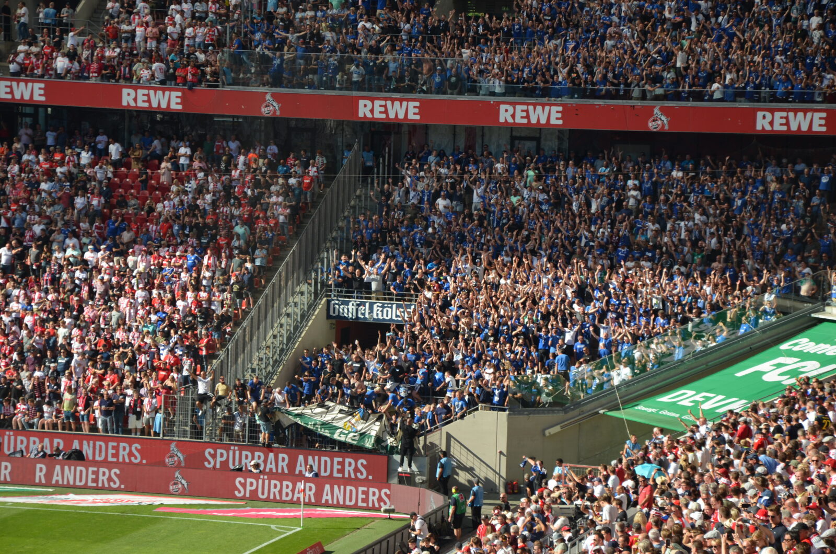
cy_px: 277
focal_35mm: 120
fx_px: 2781
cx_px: 418
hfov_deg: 17.1
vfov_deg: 11.4
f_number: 5.6
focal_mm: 80
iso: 200
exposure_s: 1/500
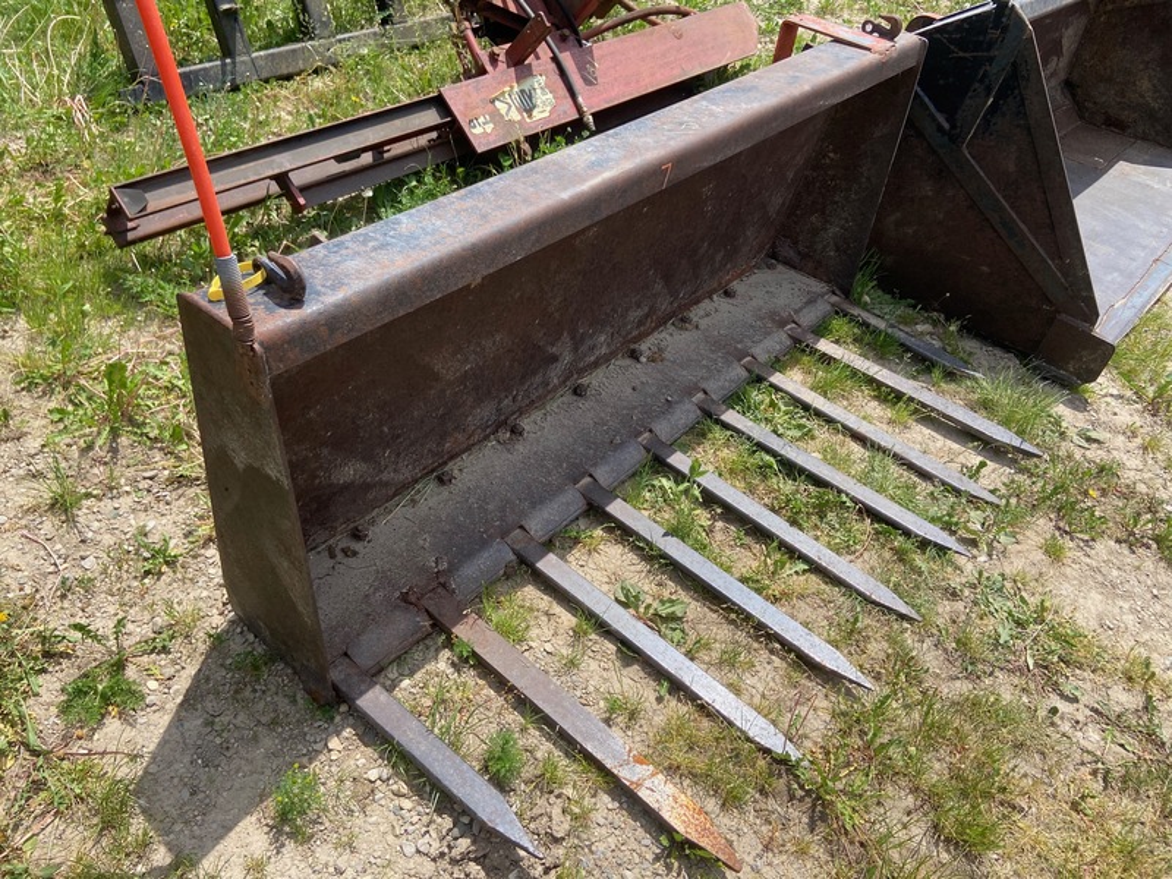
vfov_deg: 53.1
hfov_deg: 67.3
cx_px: 586
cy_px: 440
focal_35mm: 26
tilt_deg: -43.6
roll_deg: -6.8
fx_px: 880
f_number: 1.8
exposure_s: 1/1961
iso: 32
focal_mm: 4.25
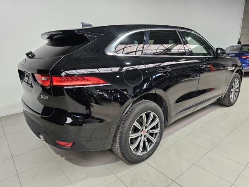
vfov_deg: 58.9
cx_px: 124
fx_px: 165
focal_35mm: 23
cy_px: 94
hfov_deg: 73.9
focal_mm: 6.3
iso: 200
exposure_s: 1/180
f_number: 1.7
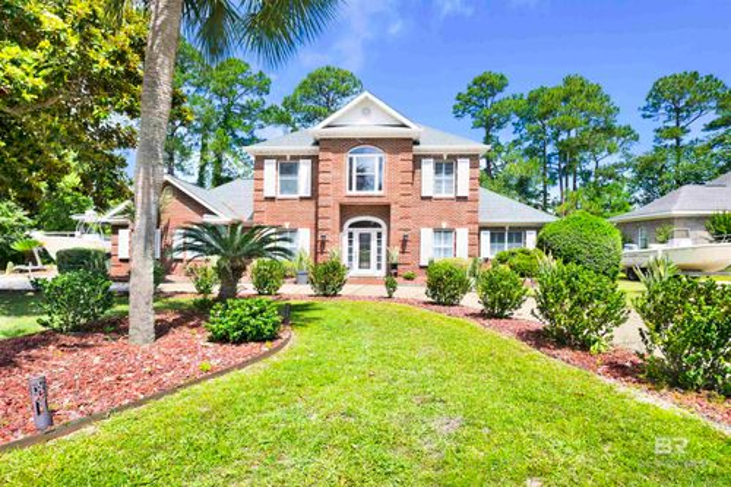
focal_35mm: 19
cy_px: 244
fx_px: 386
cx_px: 366
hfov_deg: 86.9
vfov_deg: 64.5
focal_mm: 19
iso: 400
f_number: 11
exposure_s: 1/320
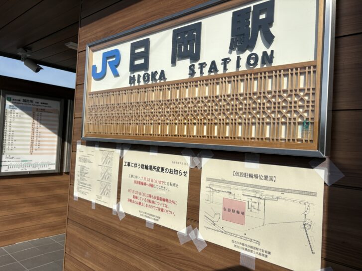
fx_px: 272
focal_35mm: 26
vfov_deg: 53.0
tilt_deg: +0.8
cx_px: 181
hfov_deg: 67.3
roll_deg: -3.1
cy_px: 136
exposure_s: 1/5814
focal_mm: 5.96
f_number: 1.6
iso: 50
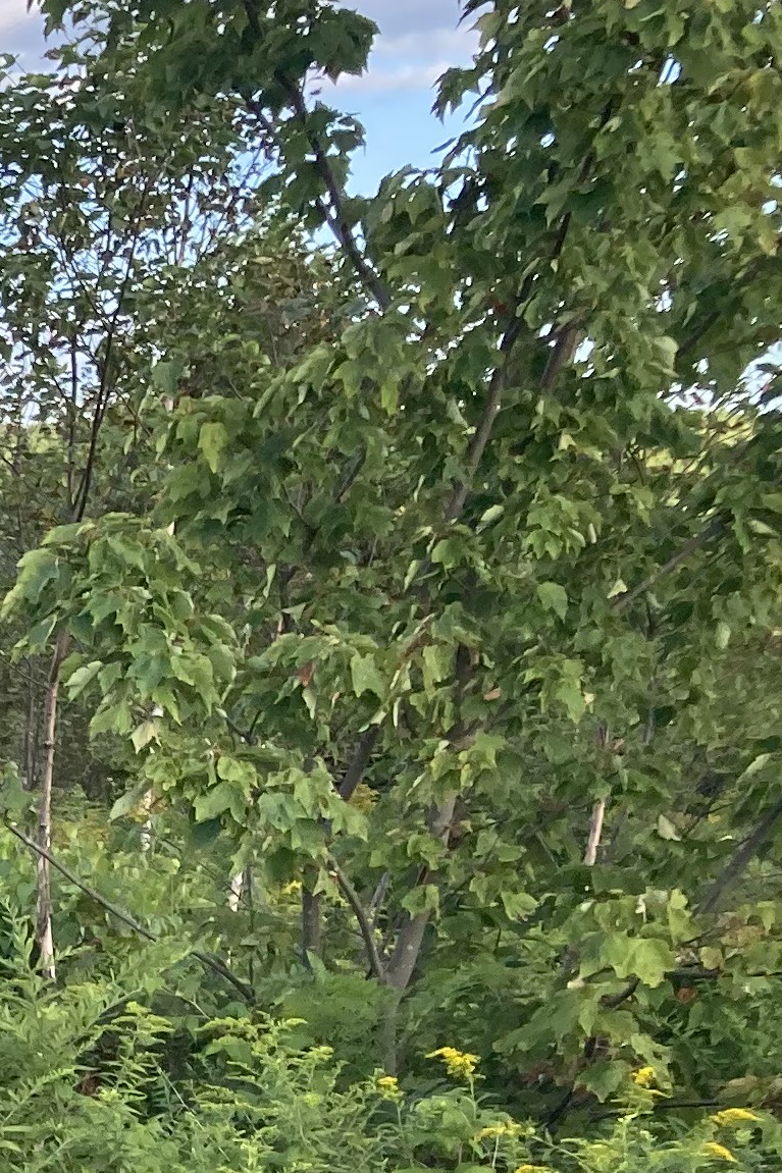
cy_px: 1006
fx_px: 3324
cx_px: -1213
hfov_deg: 10.9
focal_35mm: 102
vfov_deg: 19.7
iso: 20
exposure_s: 1/615
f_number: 1.8
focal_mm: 3.99
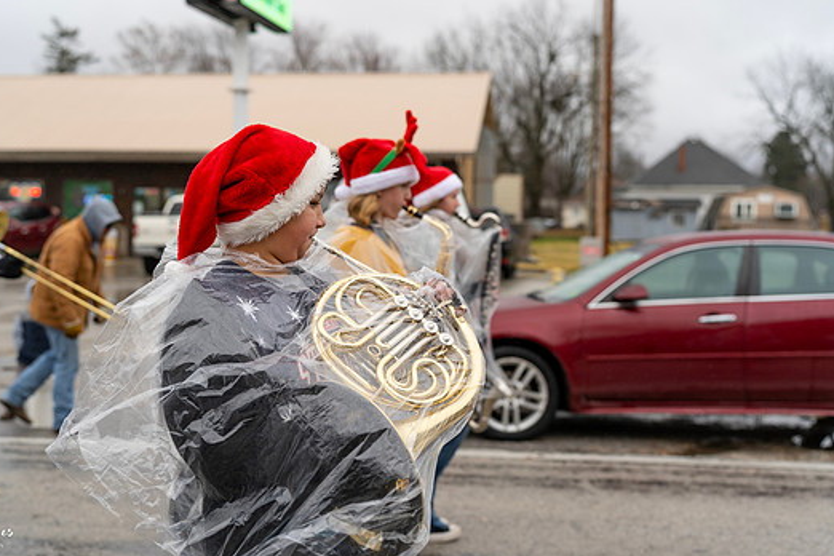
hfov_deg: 39.6
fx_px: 1158
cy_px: 256
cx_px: 388
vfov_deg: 27.0
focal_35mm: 50
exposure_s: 1/640
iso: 200
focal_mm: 45
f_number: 2.8
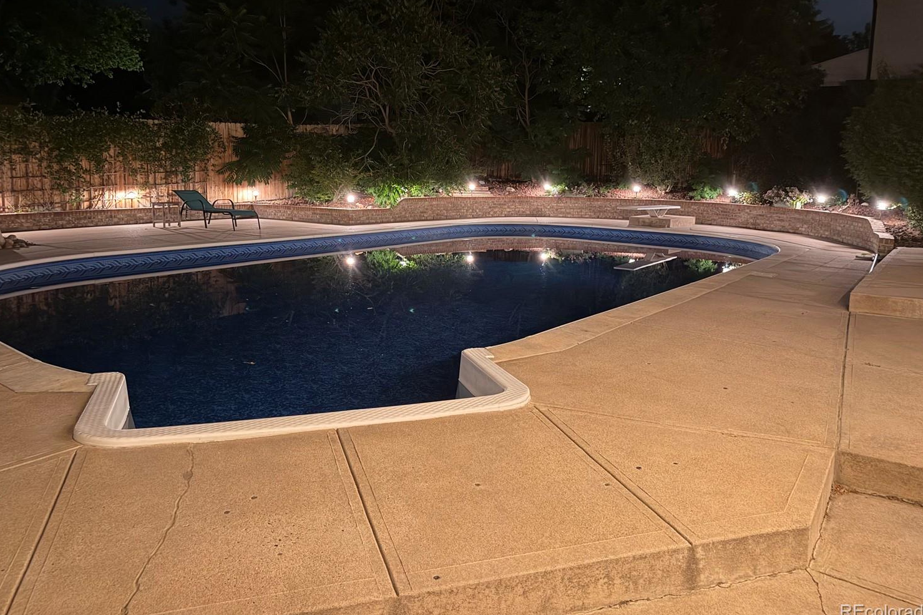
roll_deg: -0.9
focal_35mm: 27
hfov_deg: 67.4
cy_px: 250
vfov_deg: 47.7
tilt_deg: -7.5
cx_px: 442
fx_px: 692
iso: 1000
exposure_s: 1/9
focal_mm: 6.76
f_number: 1.78
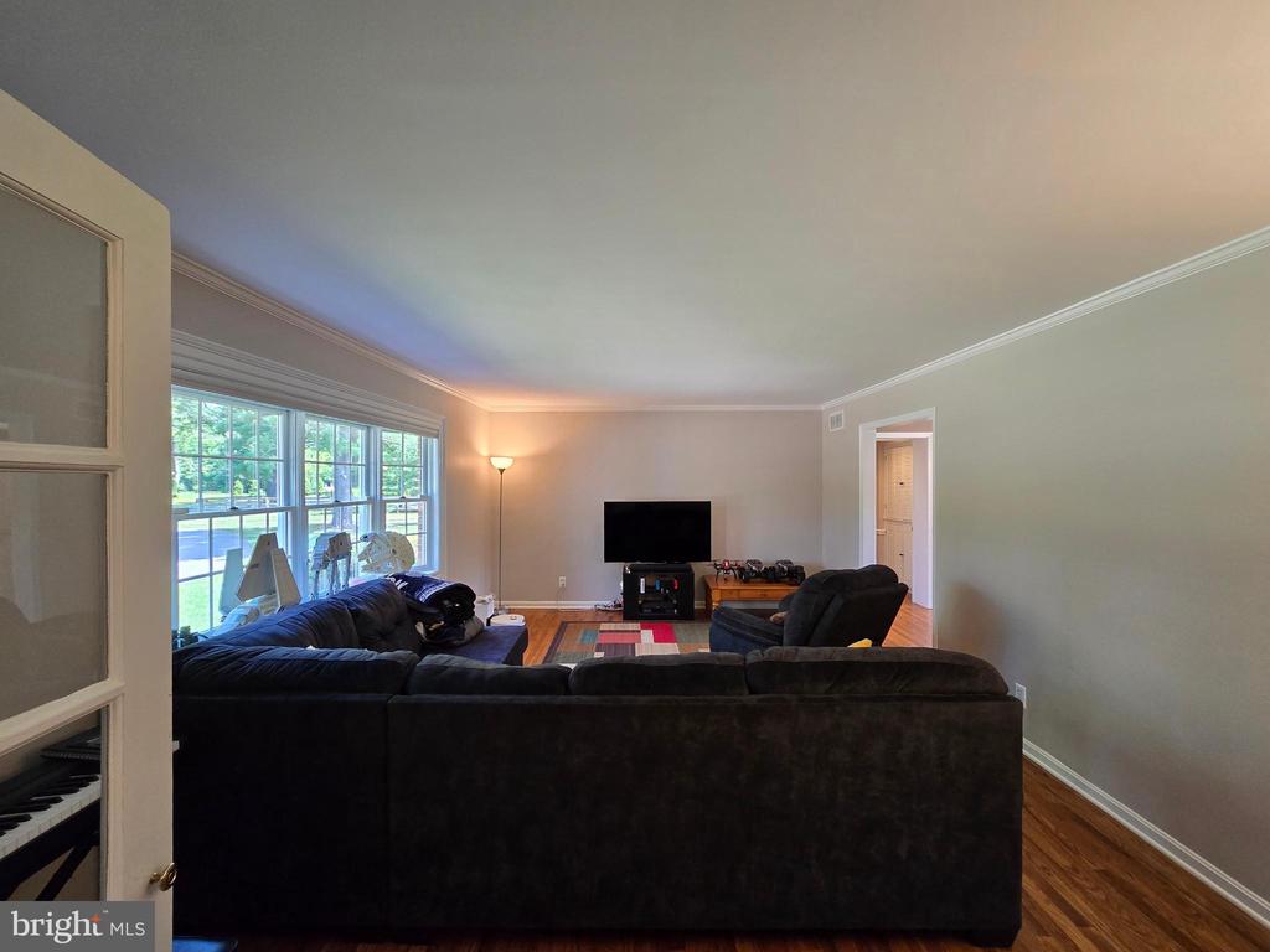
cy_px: 476
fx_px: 477
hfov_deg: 106.2
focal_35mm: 13
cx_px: 635
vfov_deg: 89.9
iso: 160
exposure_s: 1/60
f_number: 2.2
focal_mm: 2.2
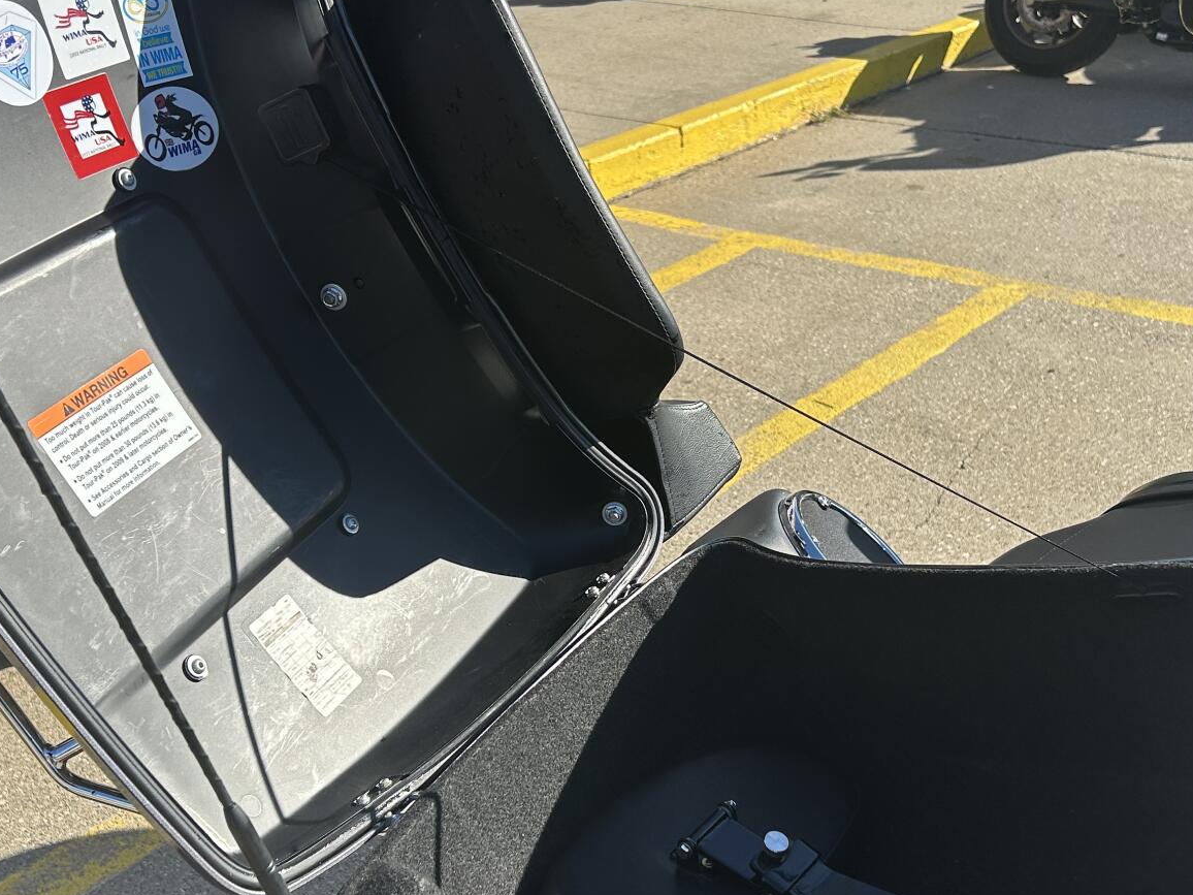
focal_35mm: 45
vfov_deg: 32.1
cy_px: 534
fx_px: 1551
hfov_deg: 42.1
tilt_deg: -27.5
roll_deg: +2.8
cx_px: 639
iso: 50
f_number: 1.5
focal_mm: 5.7
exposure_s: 1/2632
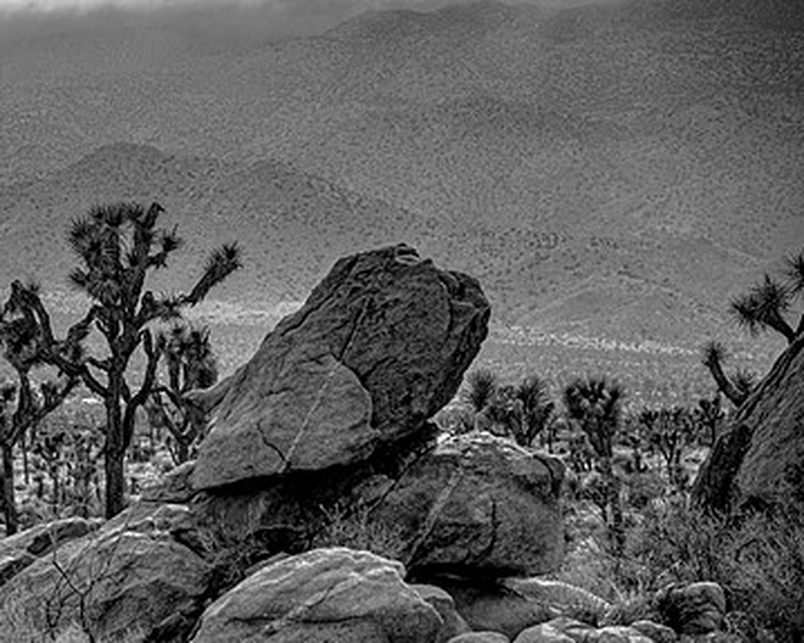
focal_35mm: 144
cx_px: 163
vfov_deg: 10.7
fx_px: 3426
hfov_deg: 13.3
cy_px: 245
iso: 100
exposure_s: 1/1000
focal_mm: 95
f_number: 4
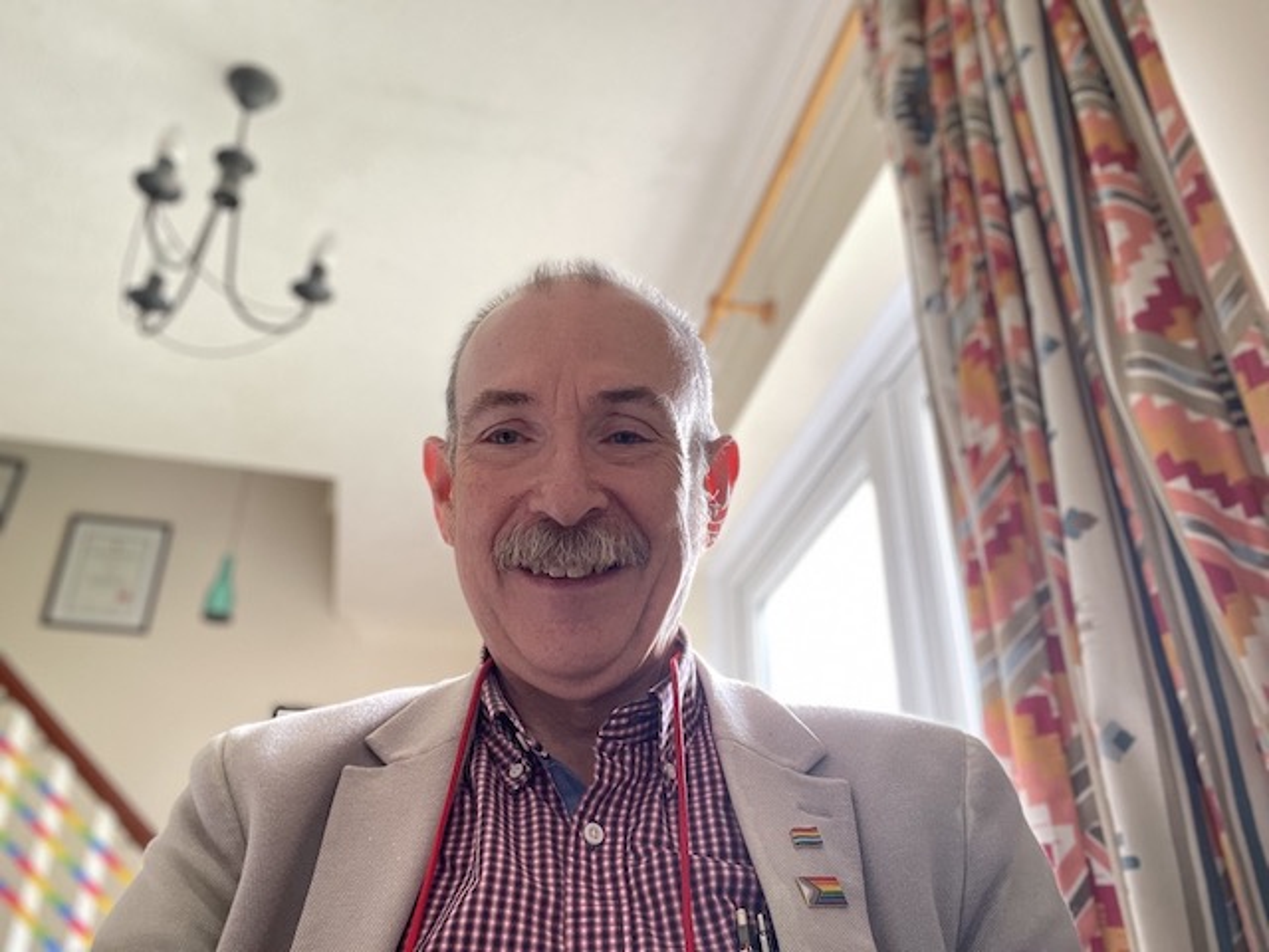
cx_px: 634
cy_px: 476
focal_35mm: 30
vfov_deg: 46.8
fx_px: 1100
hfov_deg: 60.0
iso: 125
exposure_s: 1/60
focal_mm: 2.71
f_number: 2.2
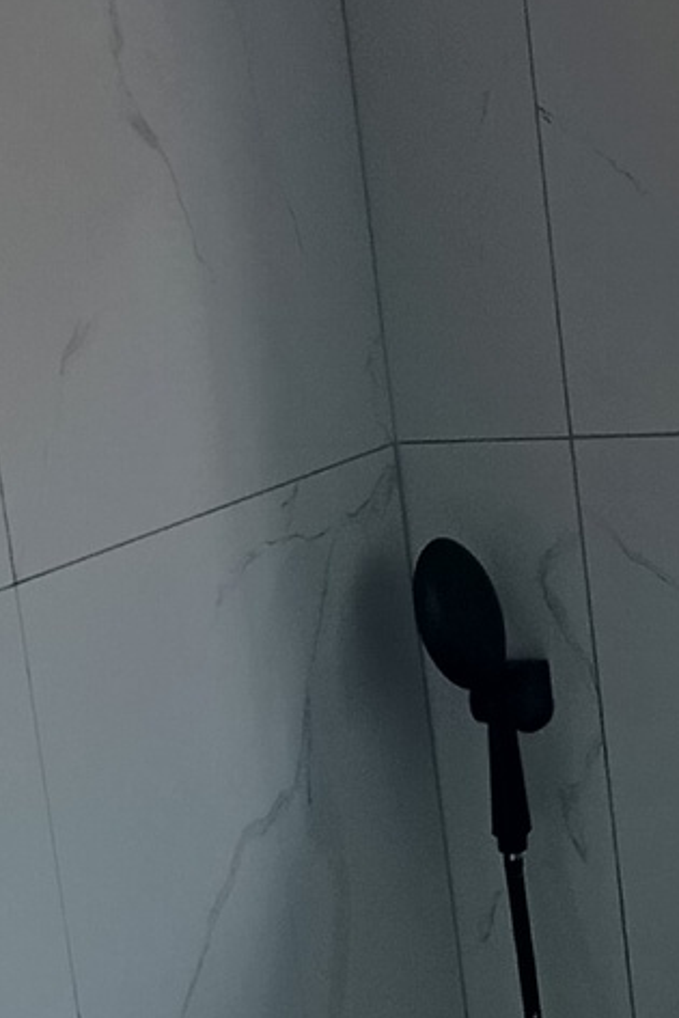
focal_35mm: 126
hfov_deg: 10.4
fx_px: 3562
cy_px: 789
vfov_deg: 16.2
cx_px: 1155
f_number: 1.8
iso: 120
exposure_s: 1/50
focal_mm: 4.27
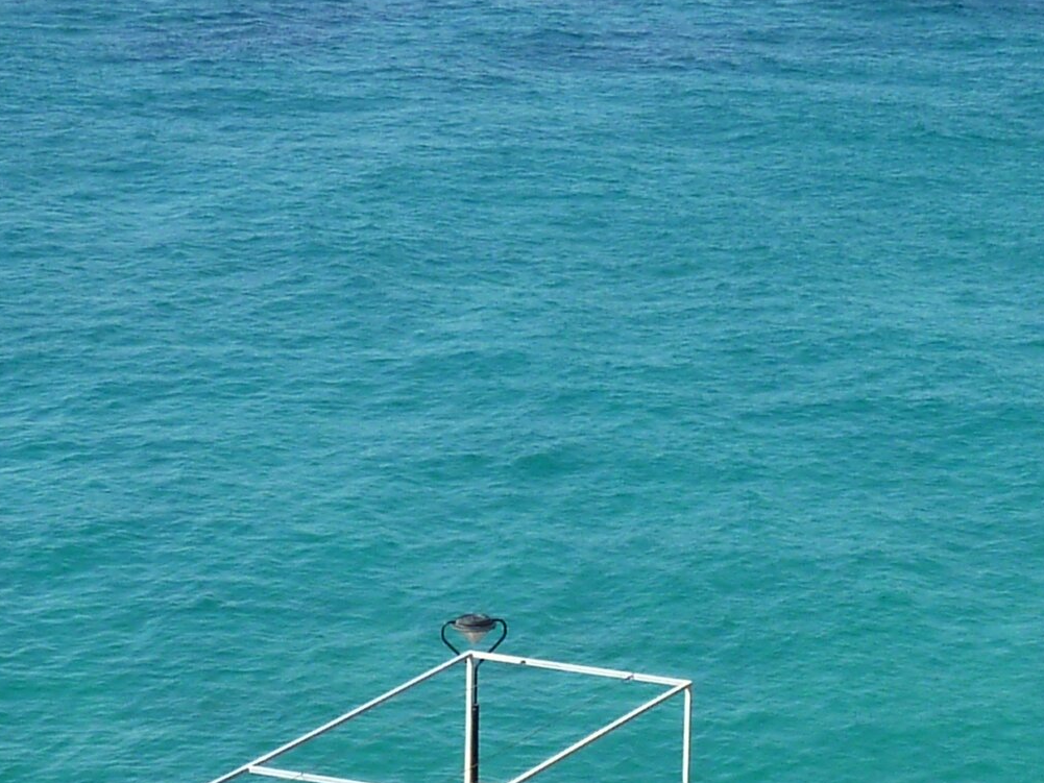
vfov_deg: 9.7
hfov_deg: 12.9
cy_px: 588
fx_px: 4615
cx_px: 481
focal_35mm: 153
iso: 80
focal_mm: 6.9
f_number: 4.5
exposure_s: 1/400
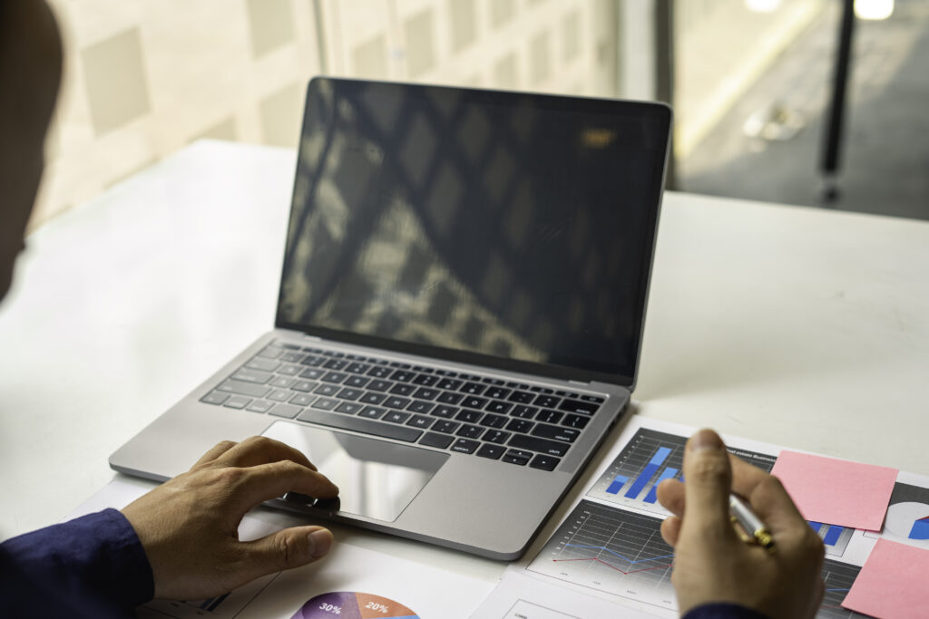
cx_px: 464
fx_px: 1290
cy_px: 310
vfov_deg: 27.0
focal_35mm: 50
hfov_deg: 39.6
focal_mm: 50
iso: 320
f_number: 3.5
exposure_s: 1/250
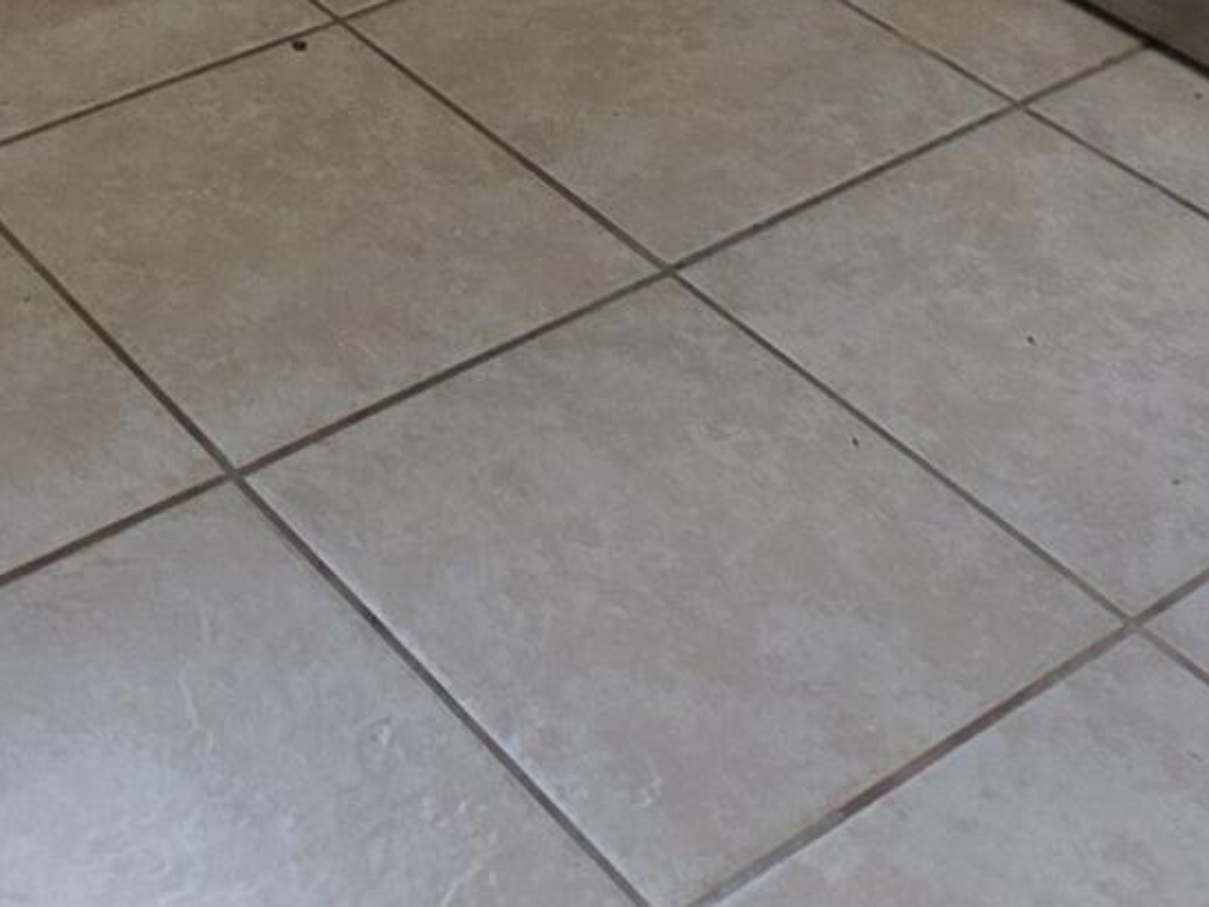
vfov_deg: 13.6
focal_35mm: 71
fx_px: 2480
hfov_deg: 26.2
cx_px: 40
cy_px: -1387
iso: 50
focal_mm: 2.2
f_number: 1.9
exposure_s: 1/120
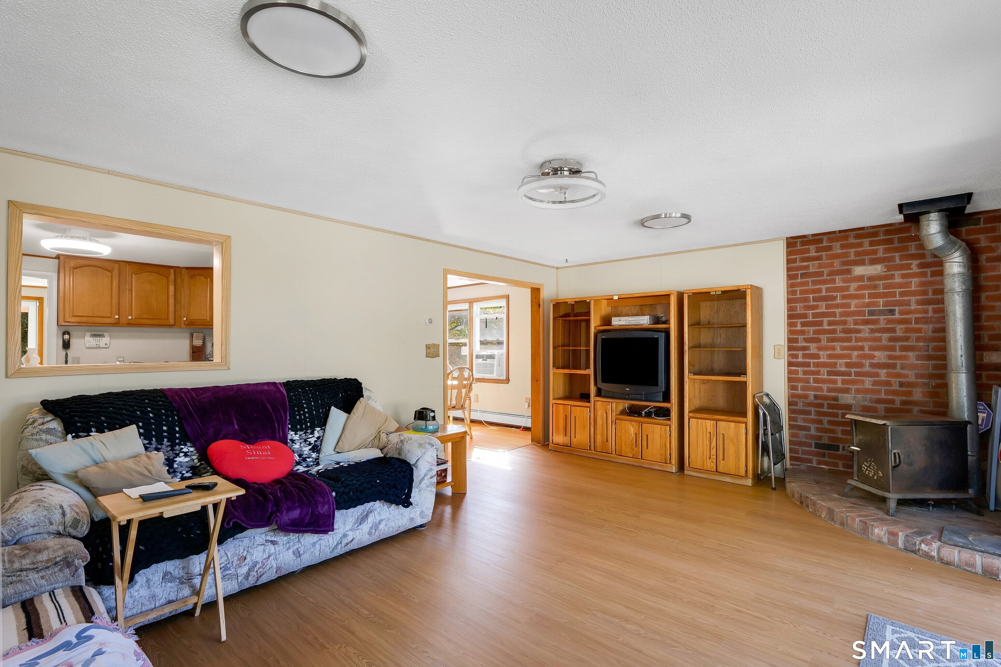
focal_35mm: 16
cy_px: 334
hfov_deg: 96.7
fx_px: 445
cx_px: 500
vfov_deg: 73.7
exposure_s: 1/125
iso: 400
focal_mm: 16
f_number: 8
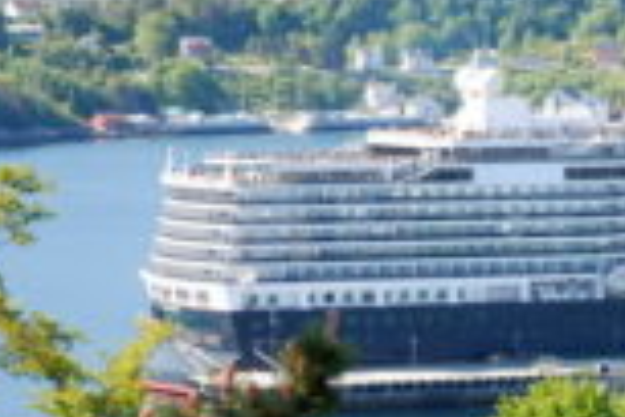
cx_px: 801
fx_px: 3923
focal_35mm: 226
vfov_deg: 6.1
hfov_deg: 9.0
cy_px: 276
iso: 100
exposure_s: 1/125
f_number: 5.6
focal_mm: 46
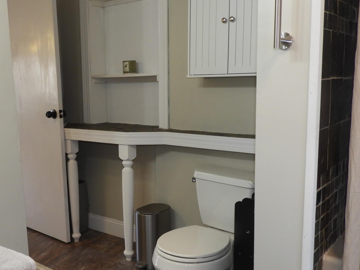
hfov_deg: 49.7
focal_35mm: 37
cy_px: 143
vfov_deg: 38.6
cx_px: 139
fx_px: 385
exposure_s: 1/30
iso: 200
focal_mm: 4.3
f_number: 3.3
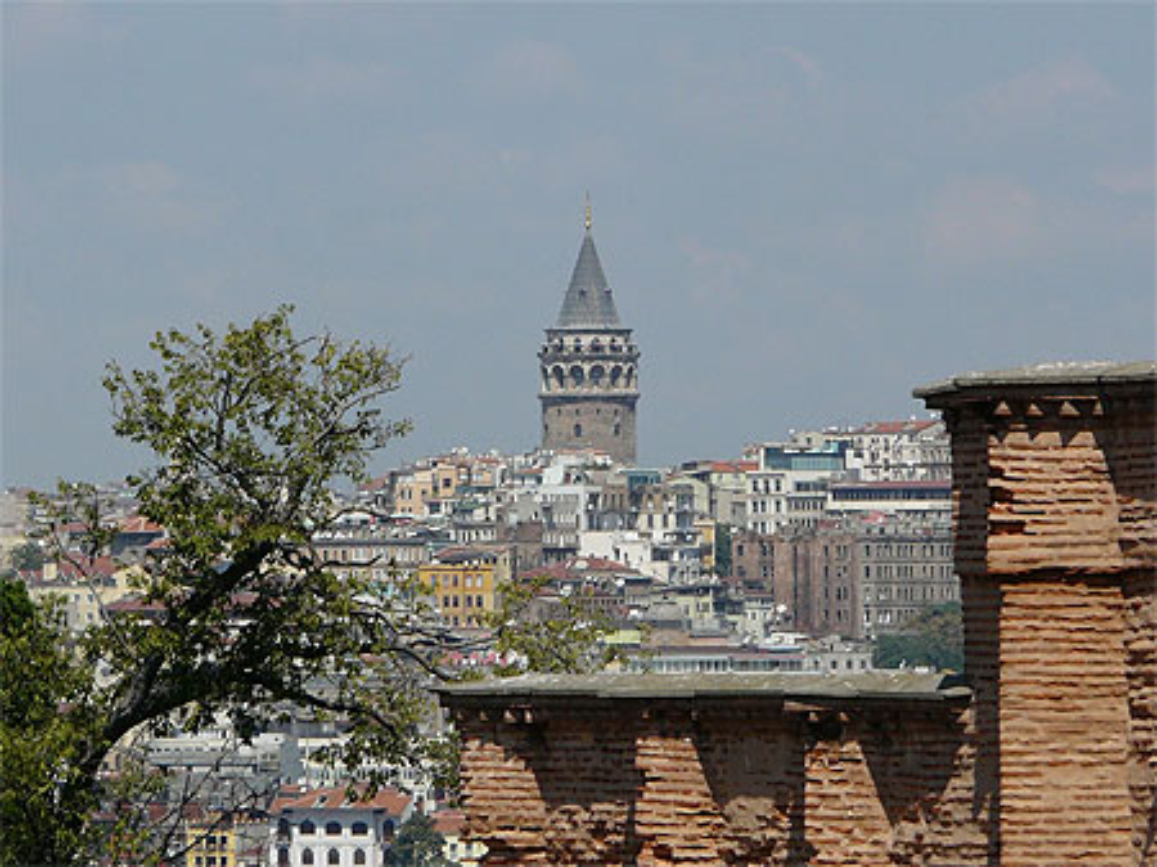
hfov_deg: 7.3
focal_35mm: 273
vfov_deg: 5.4
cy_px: 434
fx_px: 9120
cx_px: 578
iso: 100
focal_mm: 35.2
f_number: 7.1
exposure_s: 1/500
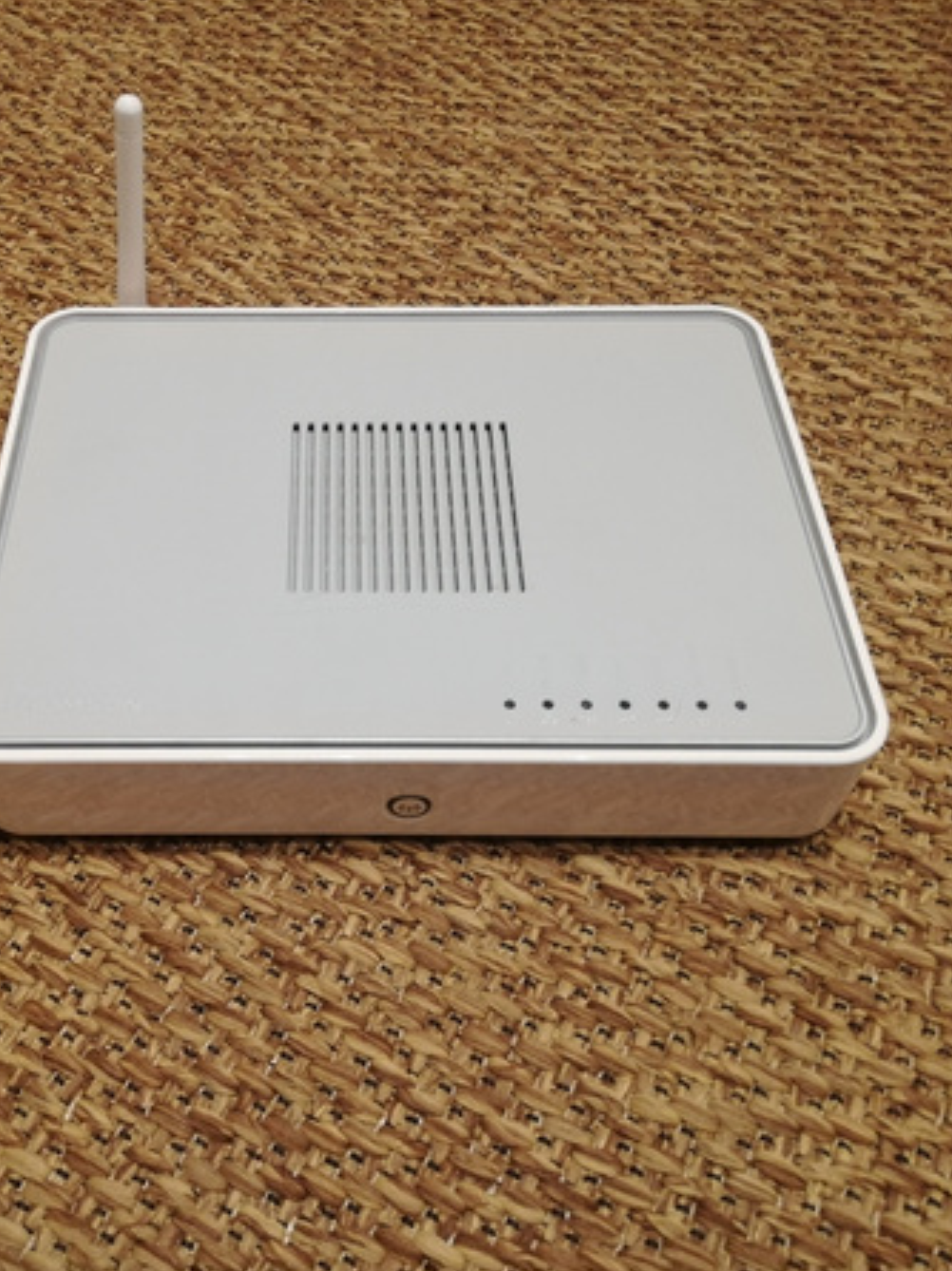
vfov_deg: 52.7
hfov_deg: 40.2
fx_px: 1285
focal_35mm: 35
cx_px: 331
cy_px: 638
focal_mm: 3.81
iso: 400
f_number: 2.2
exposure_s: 1/25
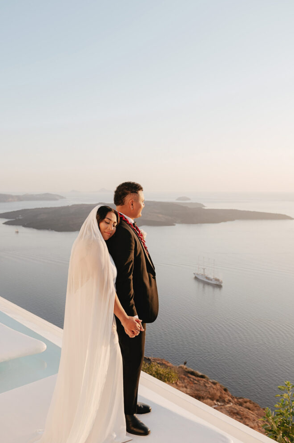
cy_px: 228
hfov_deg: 36.8
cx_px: 143
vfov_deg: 53.2
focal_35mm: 36
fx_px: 442
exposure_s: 1/320
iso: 100
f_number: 4.5
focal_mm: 31
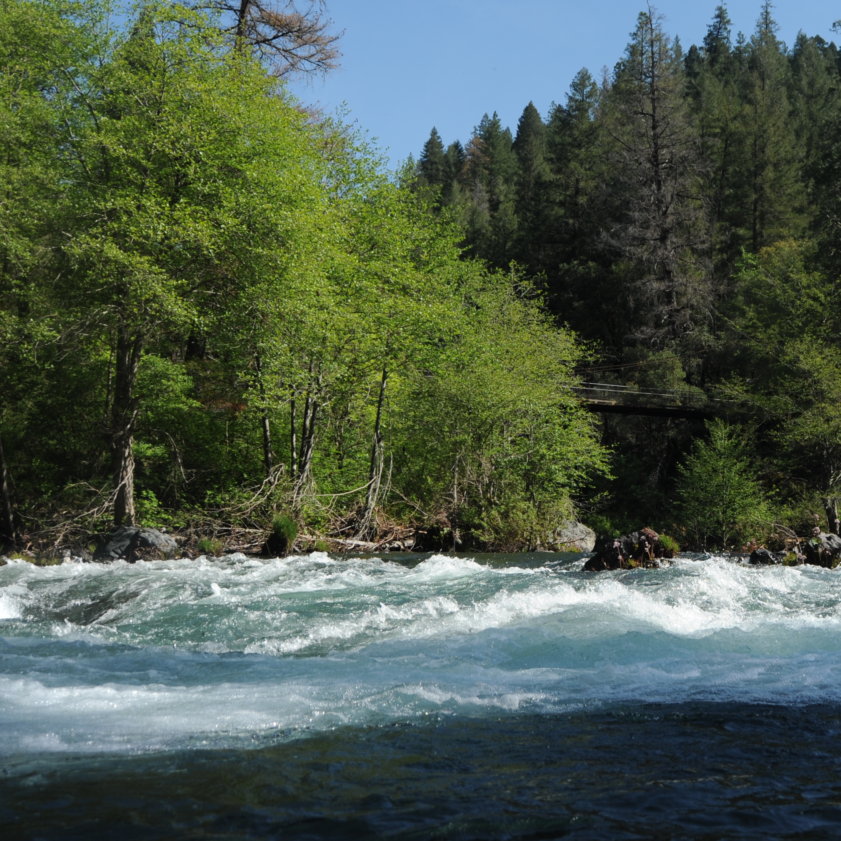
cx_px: 677
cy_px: 287
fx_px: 1319
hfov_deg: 34.3
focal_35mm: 48
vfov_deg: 35.0
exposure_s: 1/1250
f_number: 5
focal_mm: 28
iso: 200
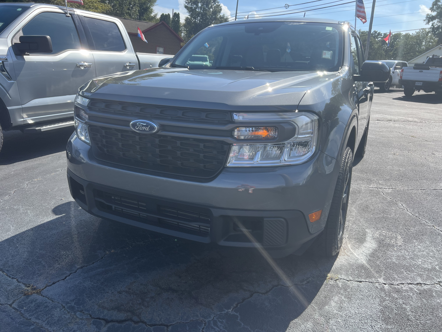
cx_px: 221
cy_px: 166
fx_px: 332
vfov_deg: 53.1
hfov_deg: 67.3
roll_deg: -6.1
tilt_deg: -12.1
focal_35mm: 26
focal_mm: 5.7
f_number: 1.5
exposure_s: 1/1972
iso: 50
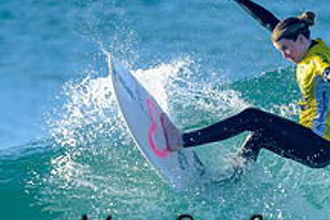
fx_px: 27012
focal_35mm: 2947
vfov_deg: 0.5
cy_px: 191
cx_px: 238
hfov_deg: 0.7
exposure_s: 1/2000
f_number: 6.3
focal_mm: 800
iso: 560
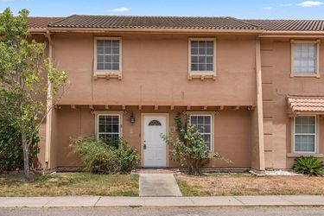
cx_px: 154
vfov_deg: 36.9
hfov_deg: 53.1
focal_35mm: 36
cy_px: 110
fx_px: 324
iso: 100
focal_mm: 27
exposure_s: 1/250
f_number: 8
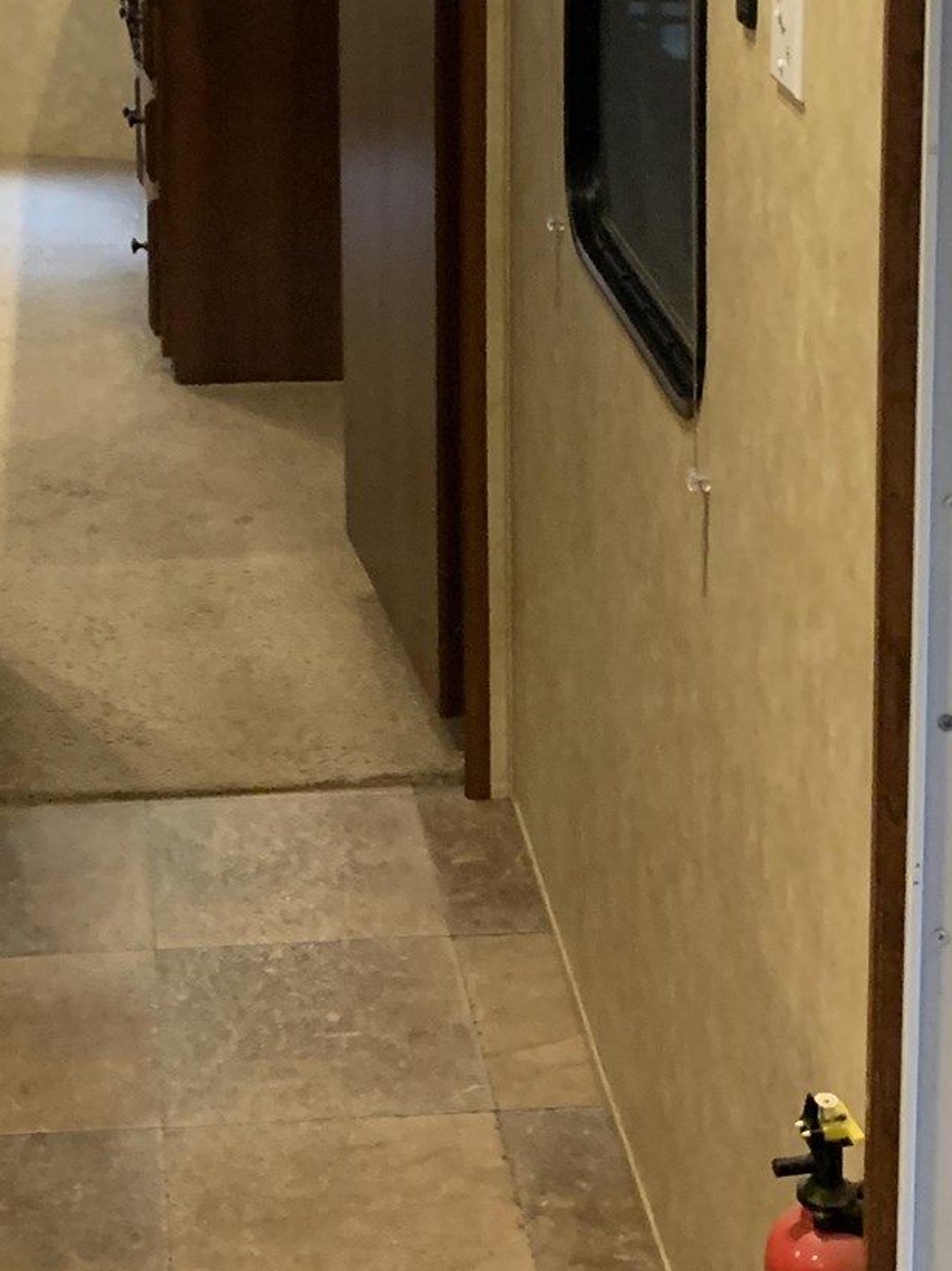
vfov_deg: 25.6
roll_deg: +1.4
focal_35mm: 73
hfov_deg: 19.9
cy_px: 60
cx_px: 193
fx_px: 2679
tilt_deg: -9.8
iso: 400
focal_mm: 4.25
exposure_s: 1/40
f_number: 1.8
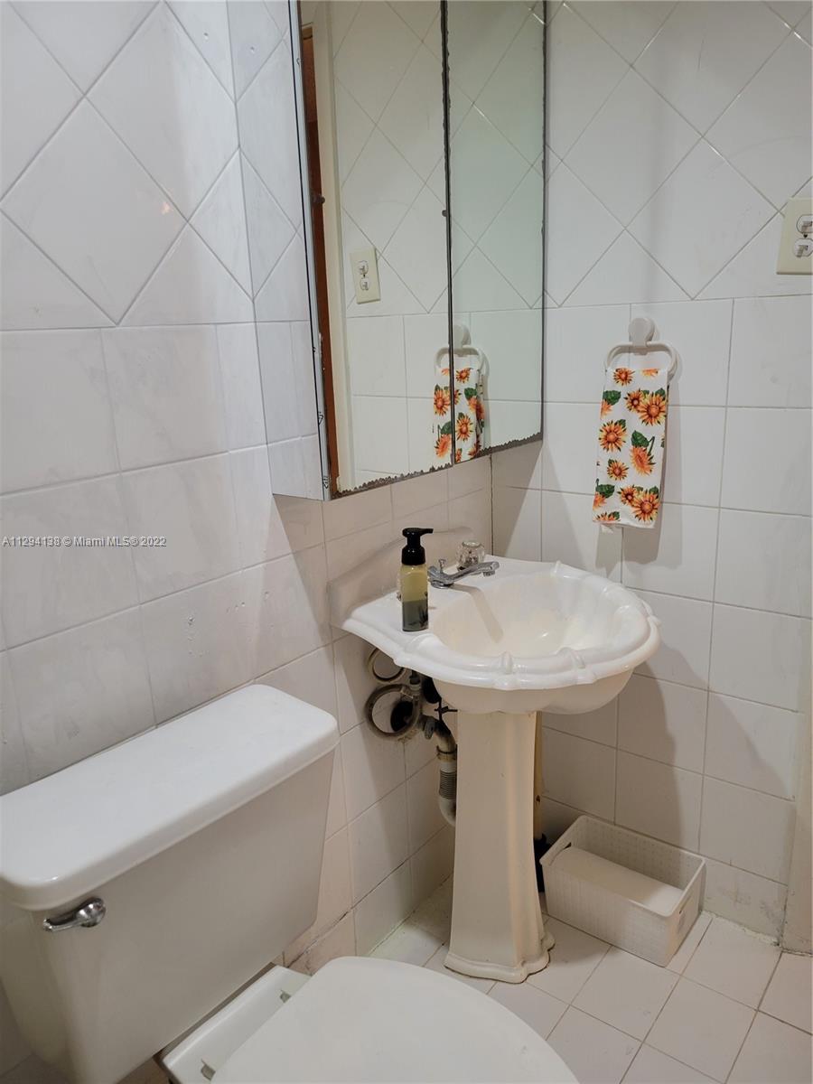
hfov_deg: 53.1
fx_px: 814
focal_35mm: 26
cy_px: 542
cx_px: 406
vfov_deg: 67.3
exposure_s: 1/40
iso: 200
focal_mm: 5.4
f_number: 1.8
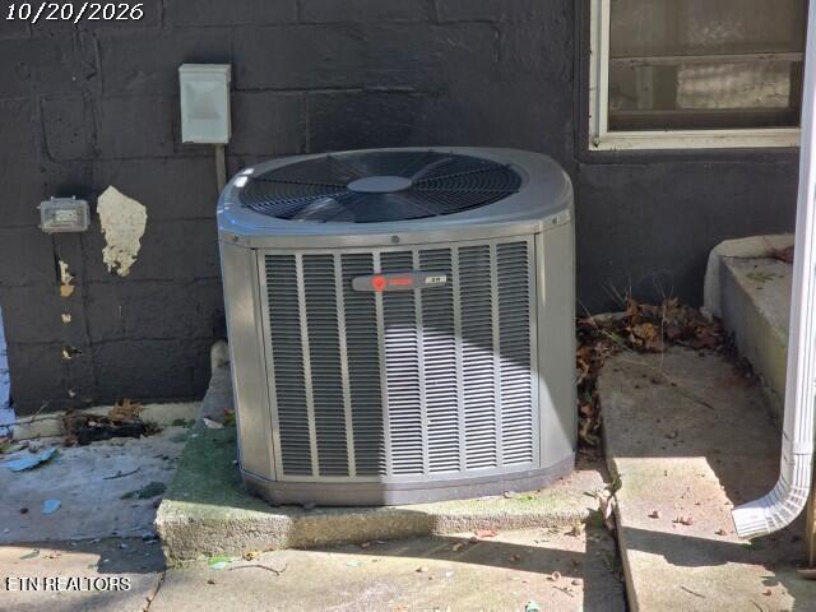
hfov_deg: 28.2
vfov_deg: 21.3
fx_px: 1627
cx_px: 408
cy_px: 306
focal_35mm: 69
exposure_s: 1/120
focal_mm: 7.9
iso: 64
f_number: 2.4
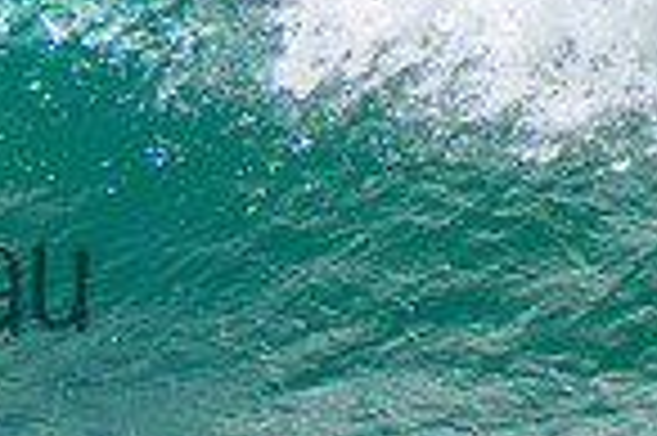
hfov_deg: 0.9
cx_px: -387
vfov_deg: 0.6
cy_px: 227
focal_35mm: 2384
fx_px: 43459
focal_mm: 400
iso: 360
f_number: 5.6
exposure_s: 1/2000
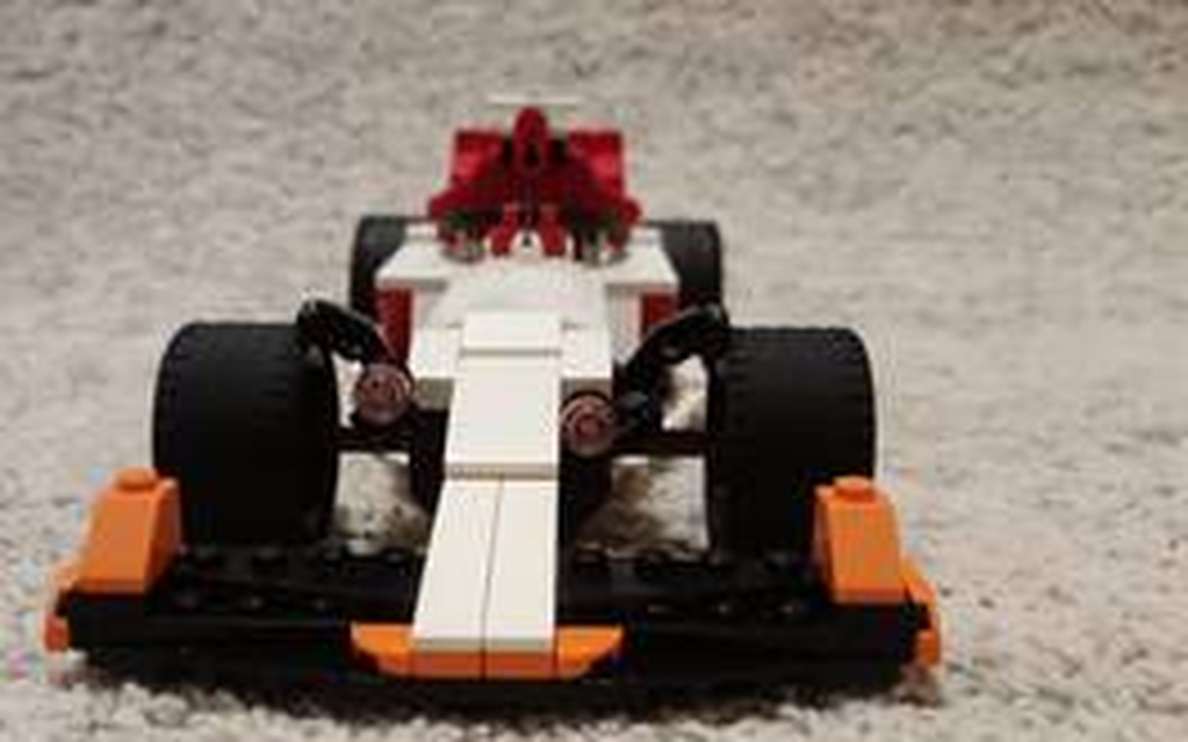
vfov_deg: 32.5
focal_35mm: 39
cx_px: 522
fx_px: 1263
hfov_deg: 50.3
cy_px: 499
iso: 1964
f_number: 1.9
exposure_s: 1/25
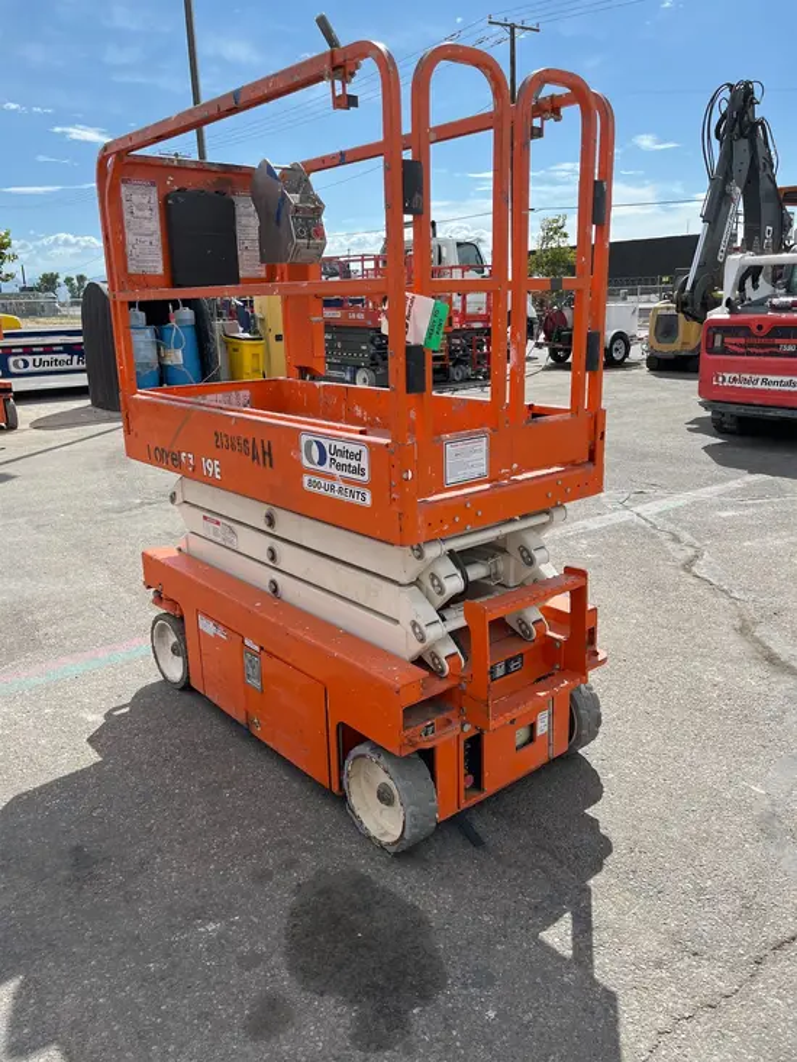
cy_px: 531
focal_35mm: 26
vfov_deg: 67.3
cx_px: 398
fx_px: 798
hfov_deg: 53.1
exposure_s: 1/2755
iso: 50
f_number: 1.6
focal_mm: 5.1
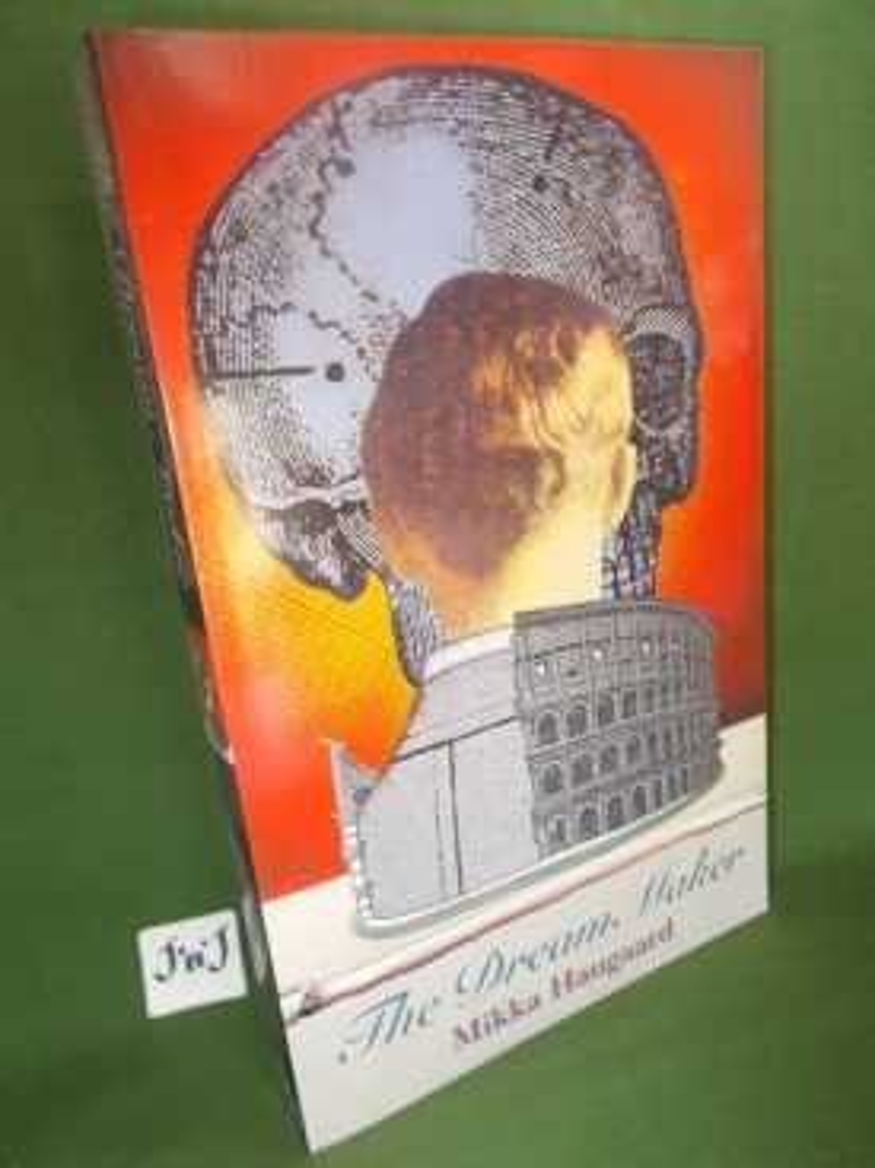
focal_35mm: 26
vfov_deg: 67.3
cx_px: 438
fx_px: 877
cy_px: 584
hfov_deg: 53.0
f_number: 3.2
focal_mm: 4.6
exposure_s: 1/25
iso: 200
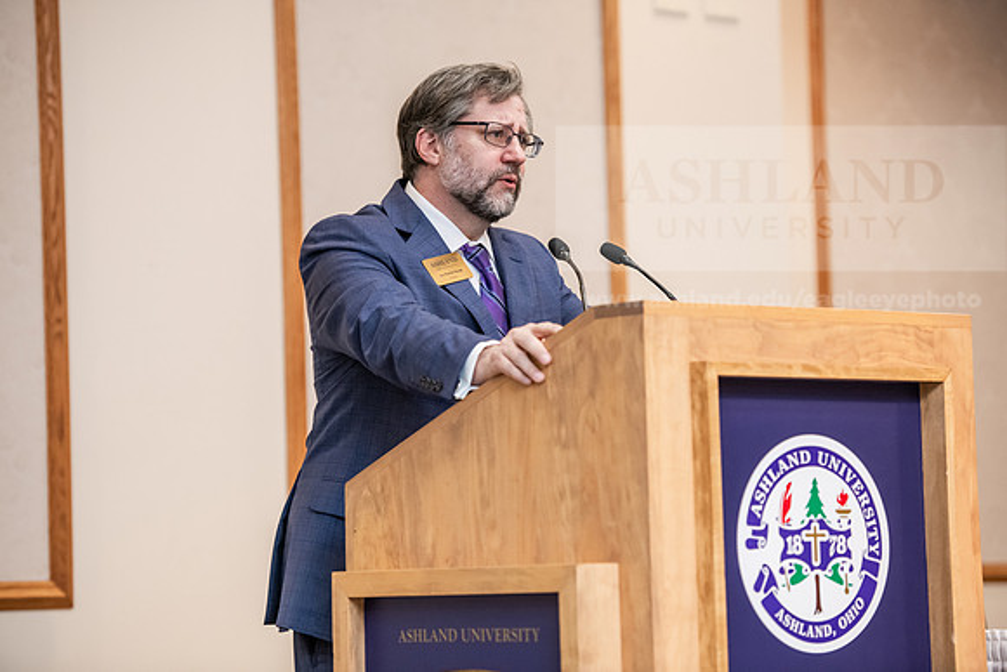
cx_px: 504
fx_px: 3413
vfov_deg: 11.2
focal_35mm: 122
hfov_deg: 16.8
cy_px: 336
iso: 2500
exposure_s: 1/200
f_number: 3.2
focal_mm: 122
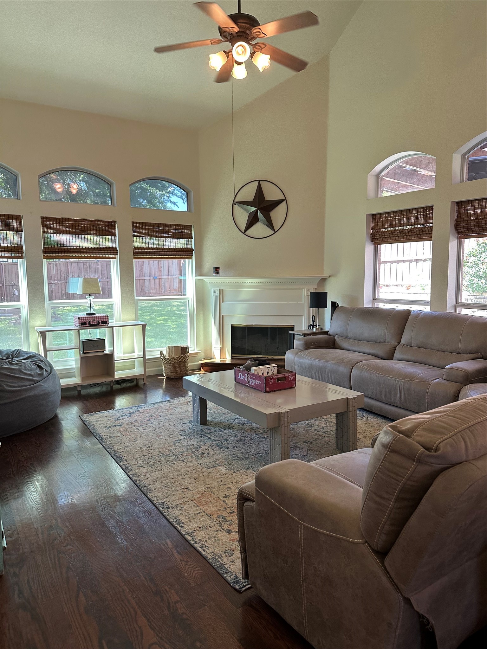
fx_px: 450
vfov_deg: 71.6
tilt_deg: -4.5
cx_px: 244
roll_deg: +0.2
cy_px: 324
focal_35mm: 24
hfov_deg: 56.8
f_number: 1.78
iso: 160
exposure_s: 1/120
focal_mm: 6.86
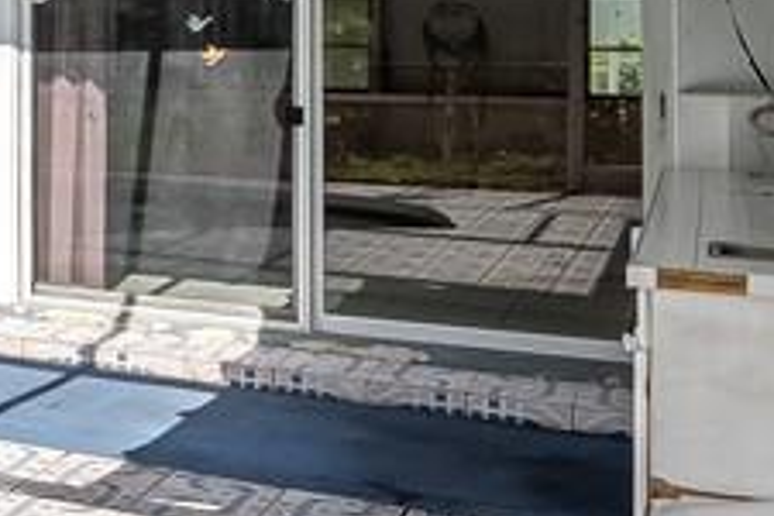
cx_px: -1013
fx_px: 1655
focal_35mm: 77
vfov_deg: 17.5
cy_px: 69
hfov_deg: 15.7
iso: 200
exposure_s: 1/250
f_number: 9
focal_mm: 16
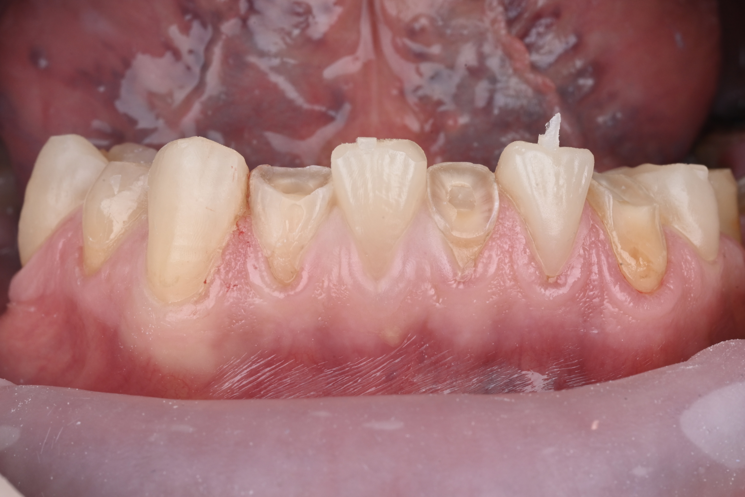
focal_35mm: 105
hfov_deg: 19.5
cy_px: 248
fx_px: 2173
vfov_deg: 13.0
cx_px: 372
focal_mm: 105
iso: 400
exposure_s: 1/125
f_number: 32
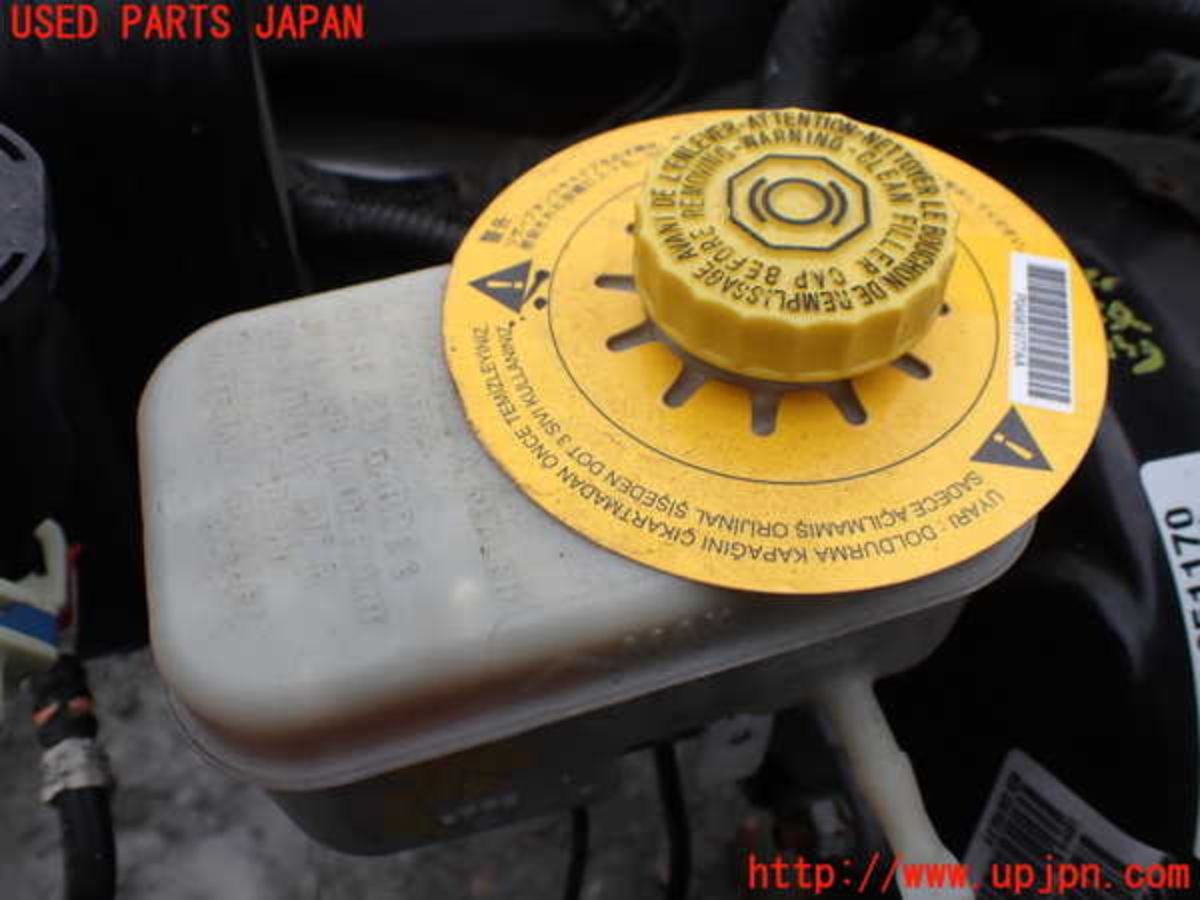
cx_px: 600
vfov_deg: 46.8
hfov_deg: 60.0
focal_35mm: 30
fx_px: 1040
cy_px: 450
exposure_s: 1/320
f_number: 3.2
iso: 100
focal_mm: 5.4
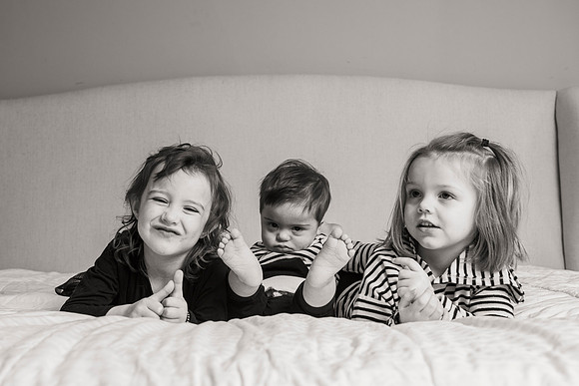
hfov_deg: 40.2
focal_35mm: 49
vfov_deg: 27.5
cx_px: 263
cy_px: 191
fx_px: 791
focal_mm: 44
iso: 400
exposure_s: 1/200
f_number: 5.6
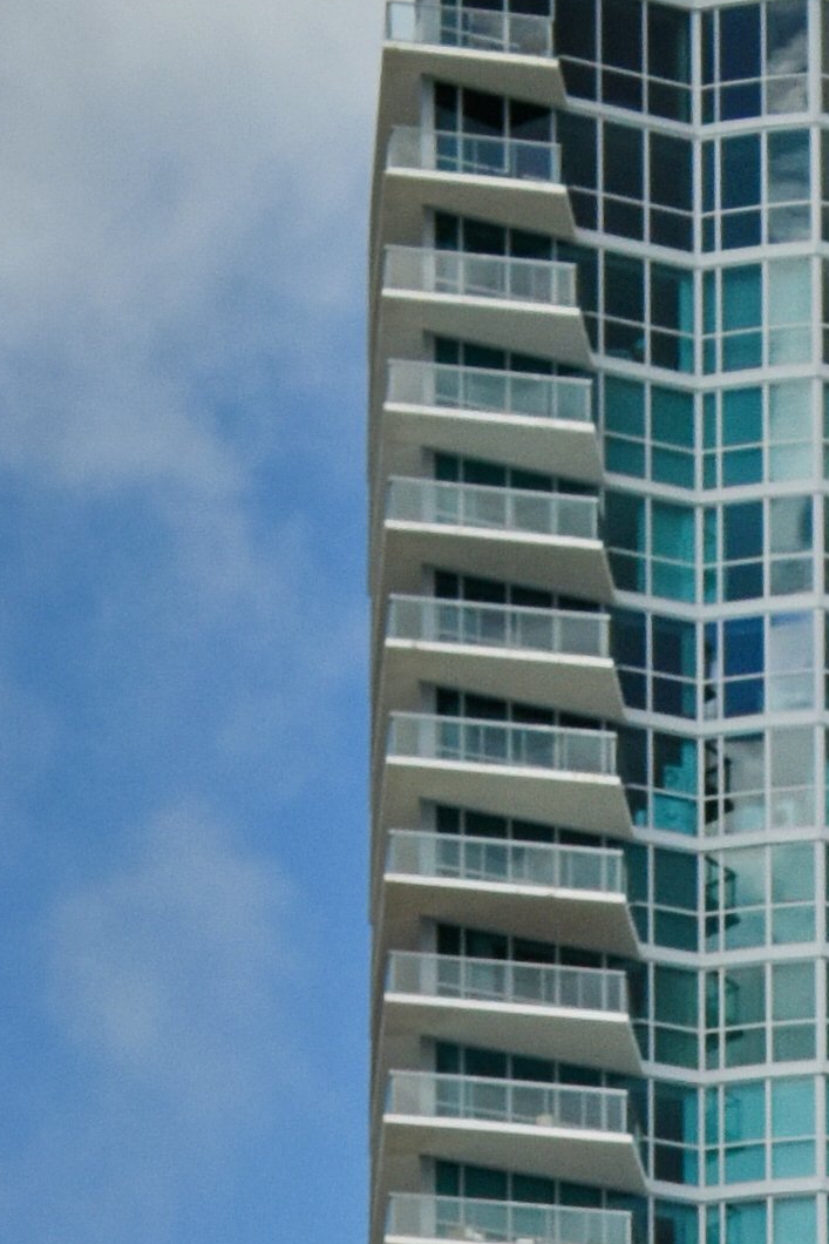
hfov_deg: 5.6
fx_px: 8390
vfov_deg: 7.6
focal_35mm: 243
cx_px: 1501
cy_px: 3551
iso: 400
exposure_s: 1/1250
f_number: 11
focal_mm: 35
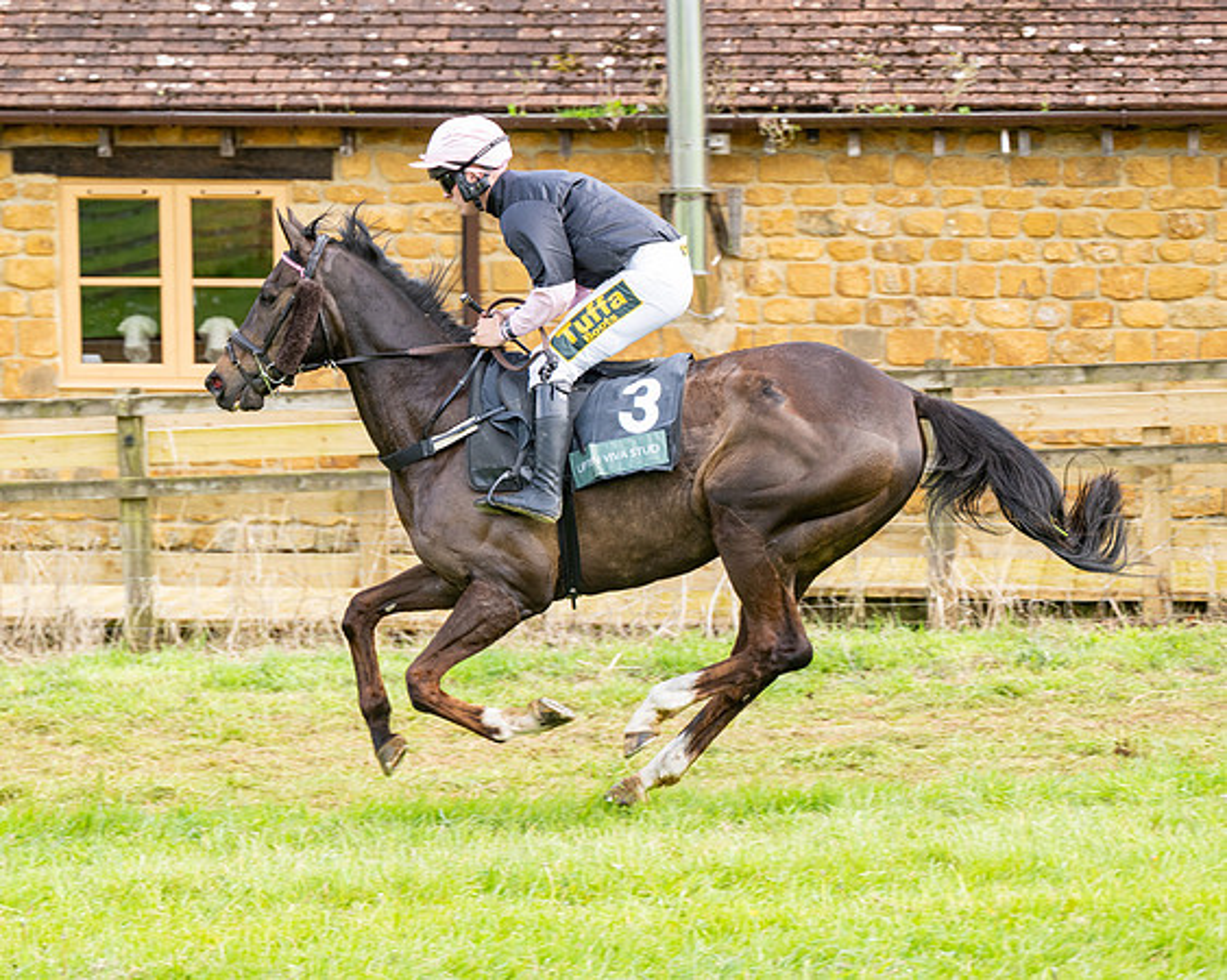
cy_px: 500
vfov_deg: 12.5
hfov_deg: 15.6
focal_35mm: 123
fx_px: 4477
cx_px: 587
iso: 400
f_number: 4
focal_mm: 98
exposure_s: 1/800
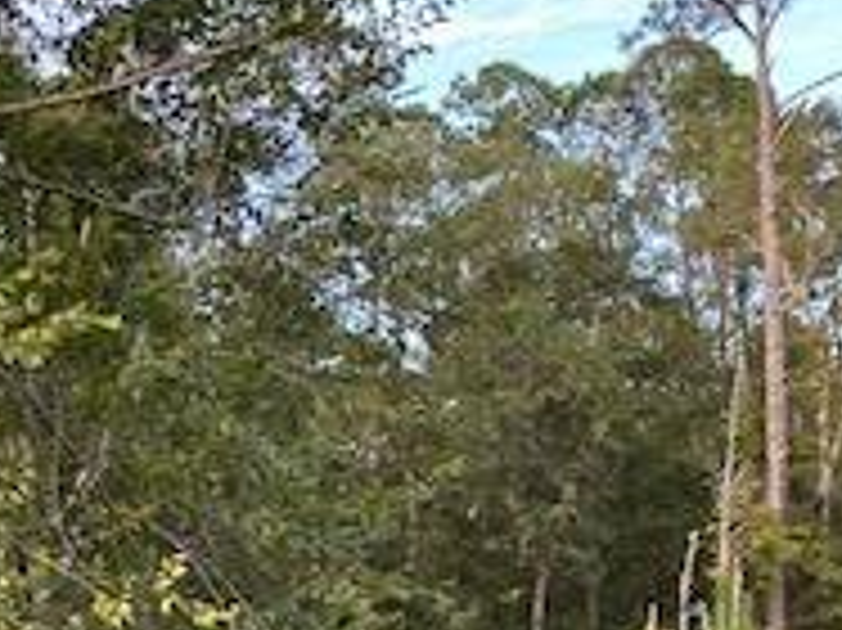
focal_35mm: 89
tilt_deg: -0.7
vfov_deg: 15.8
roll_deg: +0.8
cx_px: -72
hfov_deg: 21.0
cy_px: 792
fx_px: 2163
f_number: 1.8
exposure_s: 1/121
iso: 32
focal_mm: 4.25
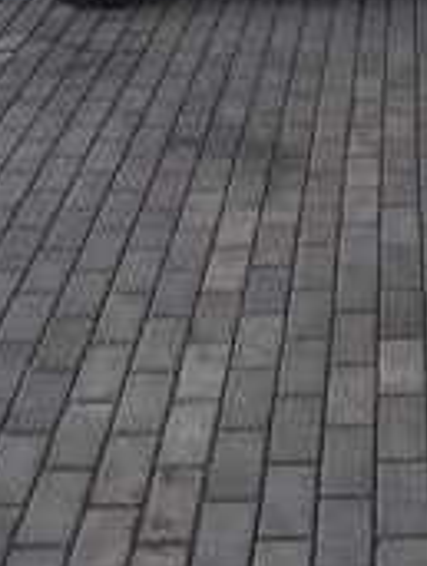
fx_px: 1327
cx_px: 490
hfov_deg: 17.5
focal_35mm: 81
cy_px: -79
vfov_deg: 22.5
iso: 40
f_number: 1.9
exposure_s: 1/199
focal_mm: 3.7
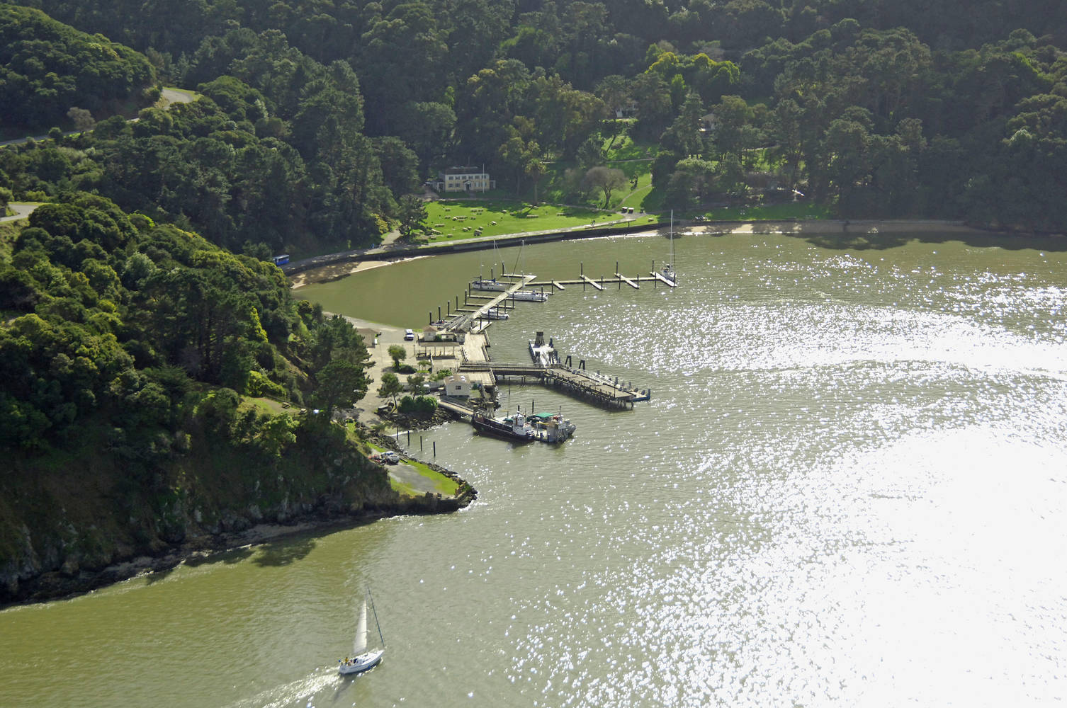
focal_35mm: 78
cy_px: 354
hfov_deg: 26.0
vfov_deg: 17.4
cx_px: 534
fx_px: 2309
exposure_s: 1/1000
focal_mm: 52
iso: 400
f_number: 6.3
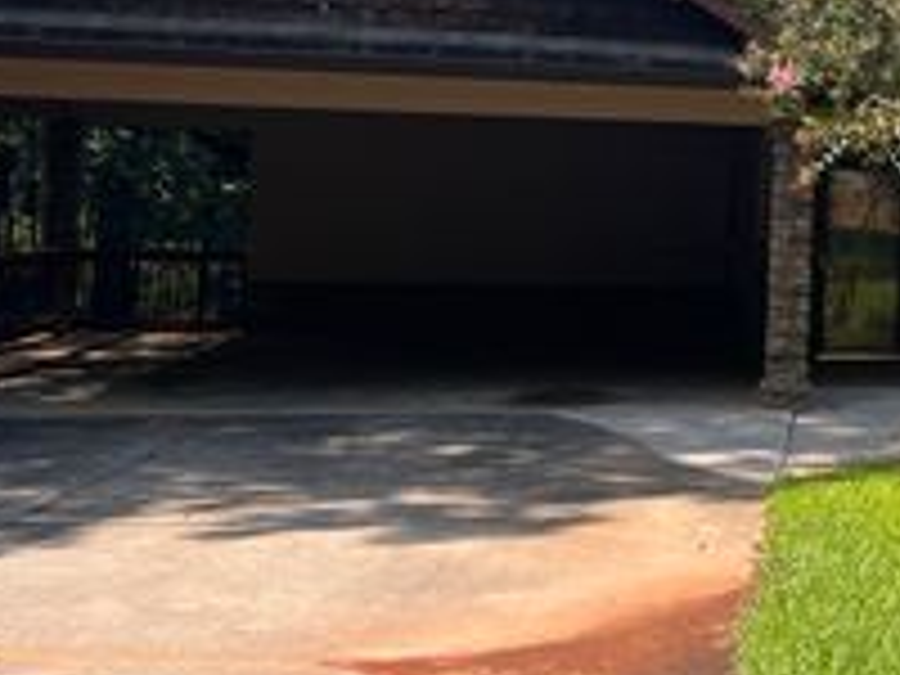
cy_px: 178
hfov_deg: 26.4
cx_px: 1094
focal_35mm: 65
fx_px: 1690
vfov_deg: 22.4
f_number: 1.5
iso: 50
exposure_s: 1/1779
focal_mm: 5.7
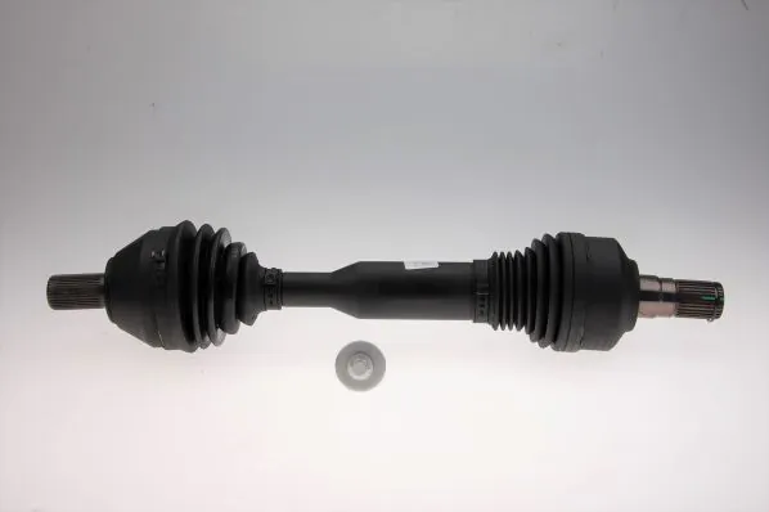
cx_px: 384
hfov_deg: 38.9
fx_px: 1089
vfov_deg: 26.5
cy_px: 256
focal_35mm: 51
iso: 200
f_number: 8
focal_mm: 34
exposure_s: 1/250
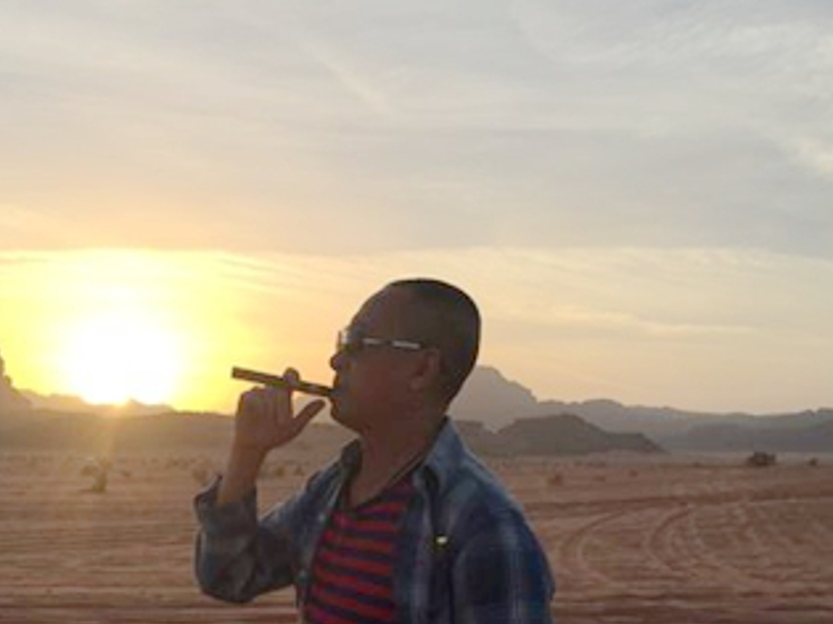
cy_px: 469
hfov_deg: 40.8
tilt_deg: -0.6
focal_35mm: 46
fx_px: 1107
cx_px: 291
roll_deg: -0.2
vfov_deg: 30.9
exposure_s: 1/1236
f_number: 2.2
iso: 32
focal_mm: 4.15
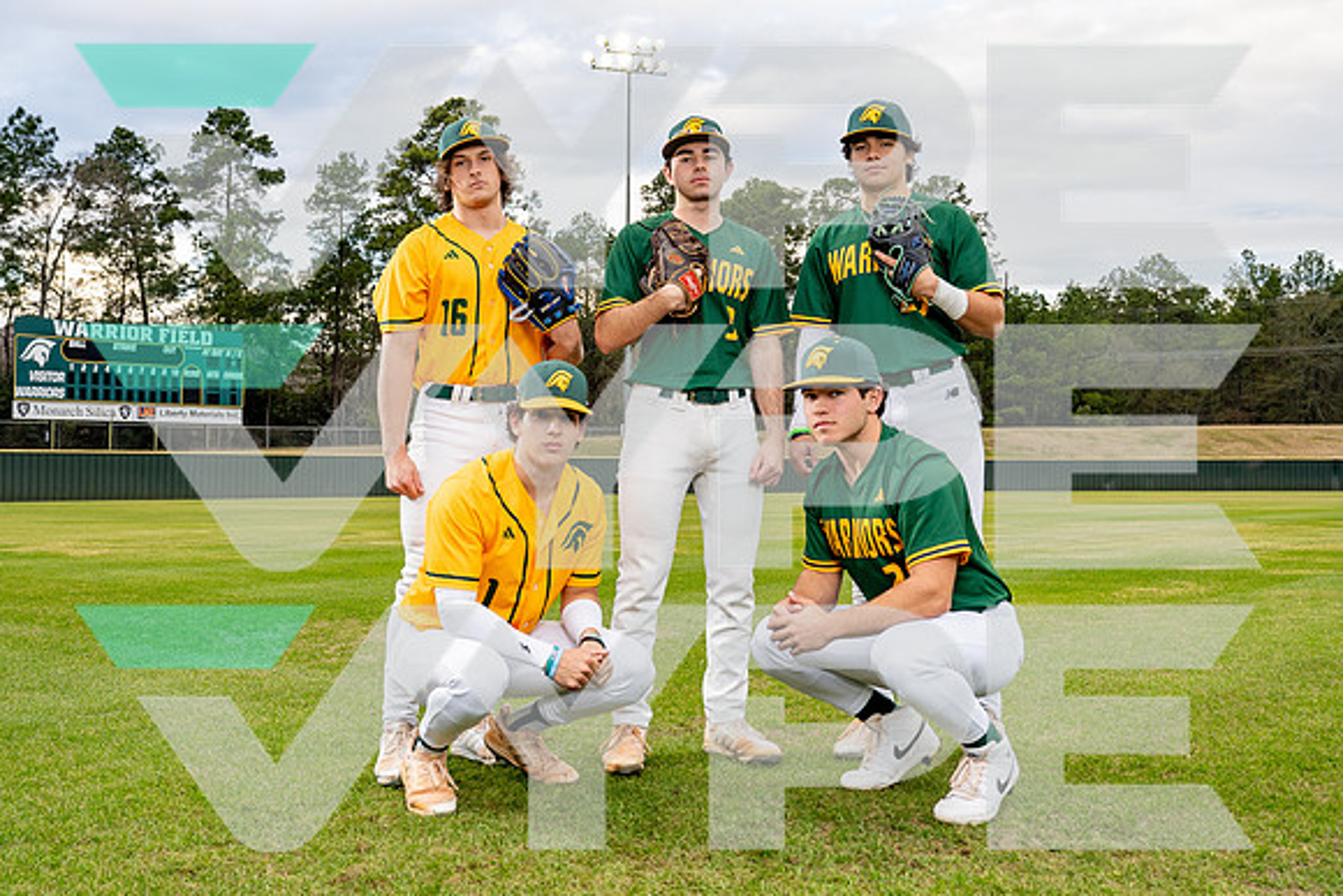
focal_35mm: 39
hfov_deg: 49.1
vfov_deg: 33.9
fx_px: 1466
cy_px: 397
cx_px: 591
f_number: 5.6
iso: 400
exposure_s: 1/250
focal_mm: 35
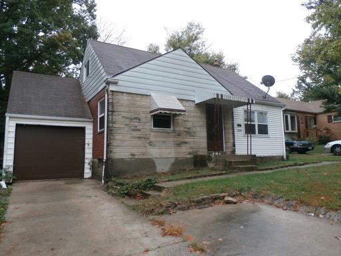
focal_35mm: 25
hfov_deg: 69.4
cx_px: 170
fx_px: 246
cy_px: 128
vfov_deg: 54.9
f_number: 3
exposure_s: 1/80
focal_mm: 4.5
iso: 100
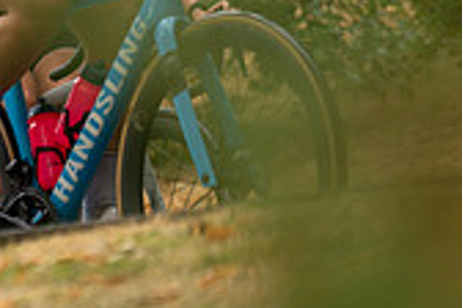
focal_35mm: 429
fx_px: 5505
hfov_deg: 4.8
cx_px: -250
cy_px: -117
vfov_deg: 3.2
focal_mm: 124
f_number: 2.8
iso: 640
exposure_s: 1/800
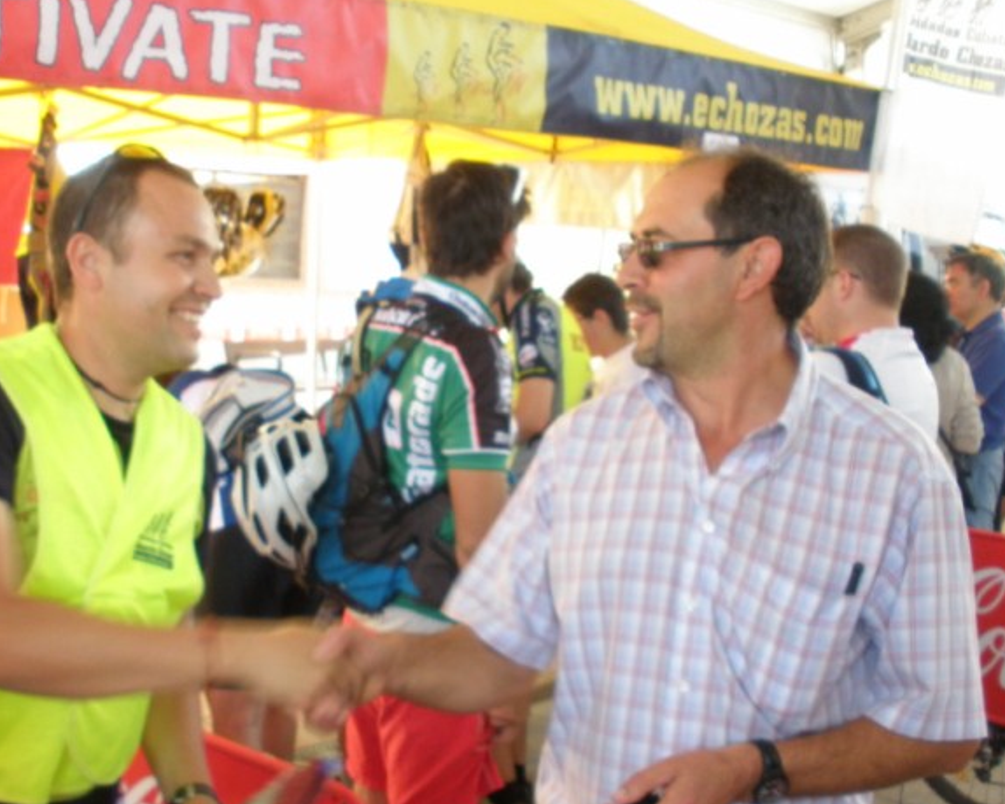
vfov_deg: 30.8
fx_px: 1457
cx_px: 413
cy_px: 420
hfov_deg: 37.9
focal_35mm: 49
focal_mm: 6.3
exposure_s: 1/30
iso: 160
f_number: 3.5
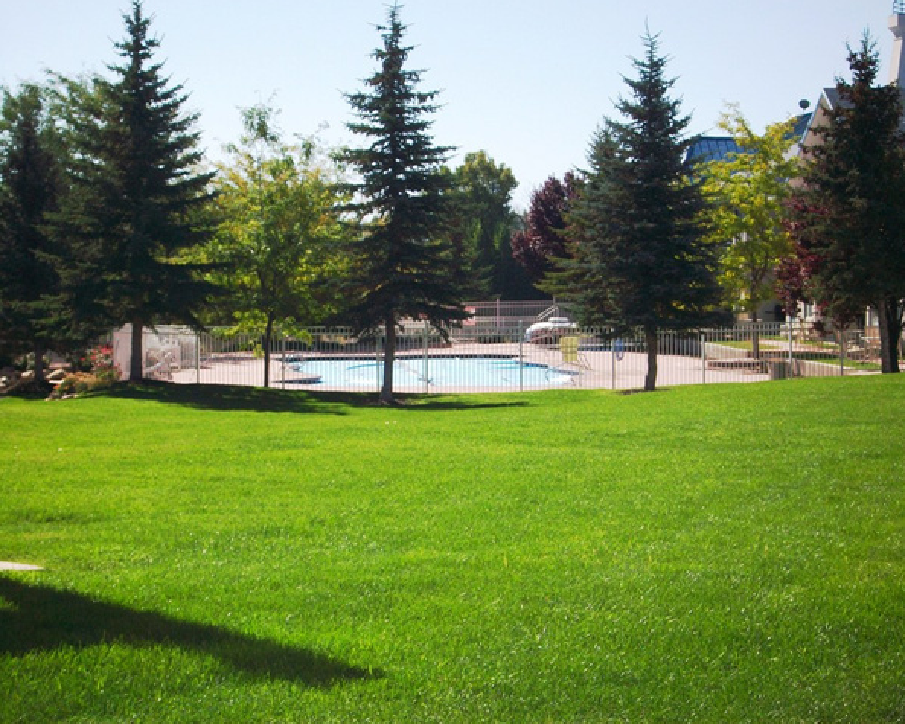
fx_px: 2705
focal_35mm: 101
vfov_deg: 15.2
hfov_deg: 19.0
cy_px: 360
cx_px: 484
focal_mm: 17.1
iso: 64
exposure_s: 1/320
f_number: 5.1
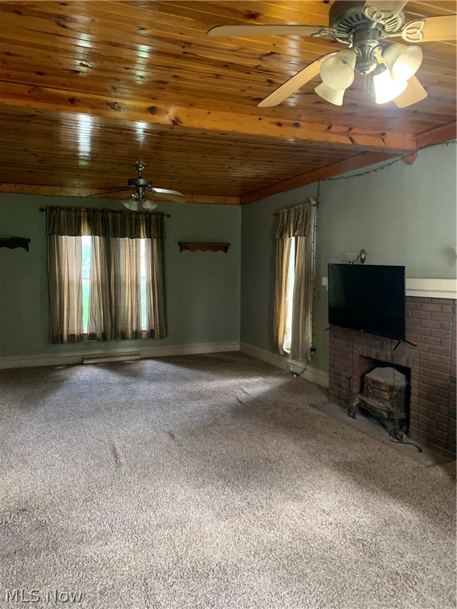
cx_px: 228
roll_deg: -0.6
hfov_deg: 53.1
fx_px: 458
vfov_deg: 67.3
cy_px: 304
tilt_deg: -3.1
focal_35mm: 26
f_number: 1.8
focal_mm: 4.25
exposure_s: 1/40
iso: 400
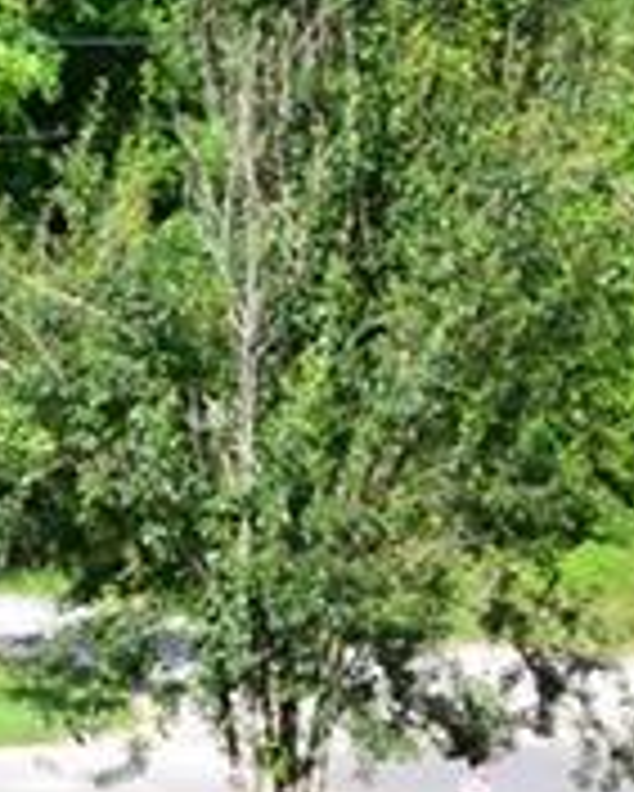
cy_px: 446
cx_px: -805
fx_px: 3445
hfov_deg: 9.5
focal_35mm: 147
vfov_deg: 13.1
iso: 400
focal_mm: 18
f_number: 9
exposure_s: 1/160
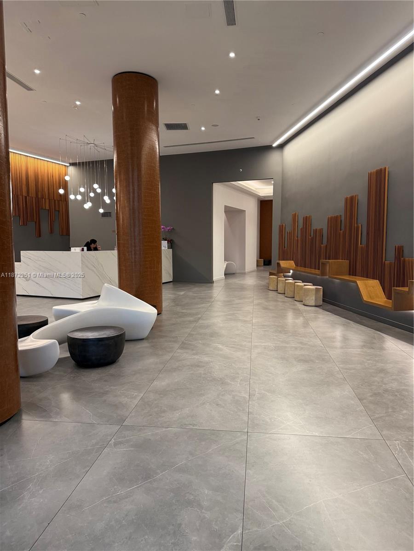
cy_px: 276
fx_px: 383
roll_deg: +0.0
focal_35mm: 24
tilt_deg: -3.7
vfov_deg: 71.6
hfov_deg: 56.8
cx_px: 207
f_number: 1.78
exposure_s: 1/120
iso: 320
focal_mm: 6.76
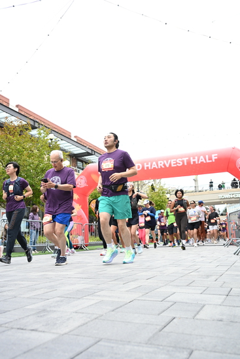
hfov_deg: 42.3
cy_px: 180
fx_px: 310
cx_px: 120
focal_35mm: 31
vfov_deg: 60.3
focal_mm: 31
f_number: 4
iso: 2000
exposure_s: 1/640
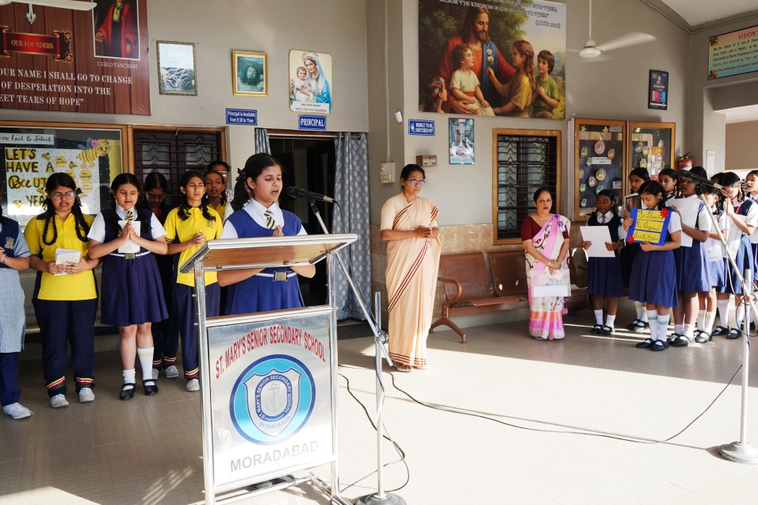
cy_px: 255
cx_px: 386
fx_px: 632
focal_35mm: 30
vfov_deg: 43.6
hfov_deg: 61.9
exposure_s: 1/80
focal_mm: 28
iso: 100
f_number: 5.6
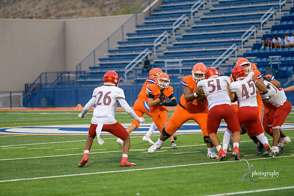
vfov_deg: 8.1
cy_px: 98
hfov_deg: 12.1
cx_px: 147
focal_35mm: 170
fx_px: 1389
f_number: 2.8
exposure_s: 1/2000
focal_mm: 170
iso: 2500
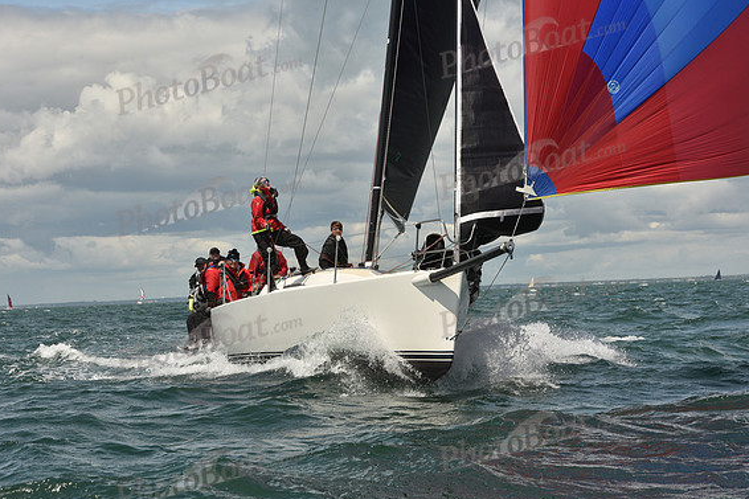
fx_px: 2475
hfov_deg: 17.2
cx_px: 372
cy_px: 253
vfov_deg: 11.5
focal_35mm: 119
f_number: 13
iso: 320
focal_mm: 116
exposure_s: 1/800
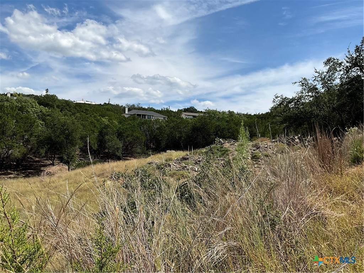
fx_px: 305
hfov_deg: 61.7
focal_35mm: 29
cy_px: 136
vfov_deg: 48.2
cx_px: 182
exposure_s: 1/2801
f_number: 1.8
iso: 25
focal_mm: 3
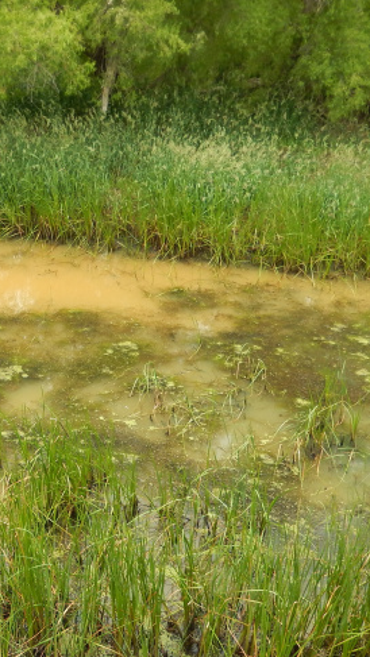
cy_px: 371
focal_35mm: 47
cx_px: -4
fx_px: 820
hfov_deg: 24.2
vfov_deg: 43.6
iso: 125
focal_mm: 4.5
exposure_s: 1/320
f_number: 3.4
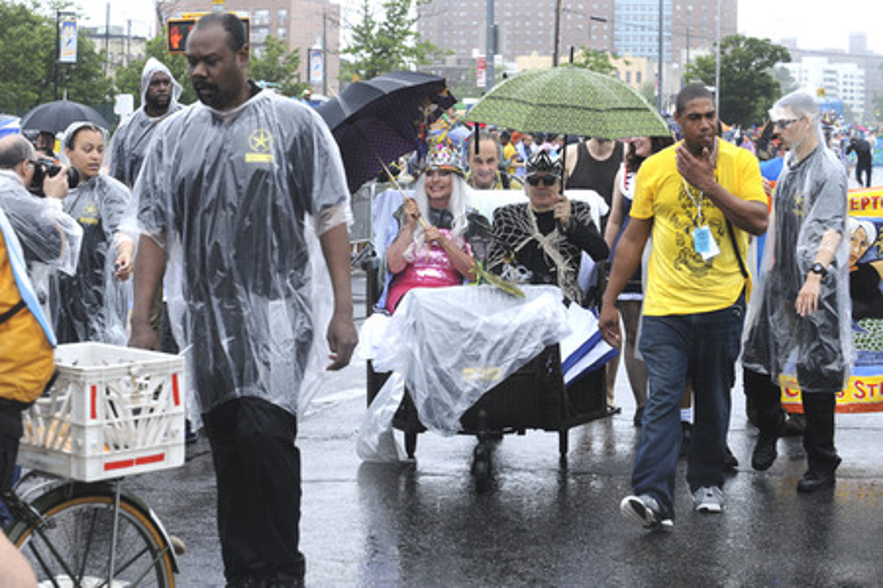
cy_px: 294
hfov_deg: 25.4
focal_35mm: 80
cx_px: 442
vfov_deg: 17.1
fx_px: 1962
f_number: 9
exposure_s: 1/400
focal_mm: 80
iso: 640
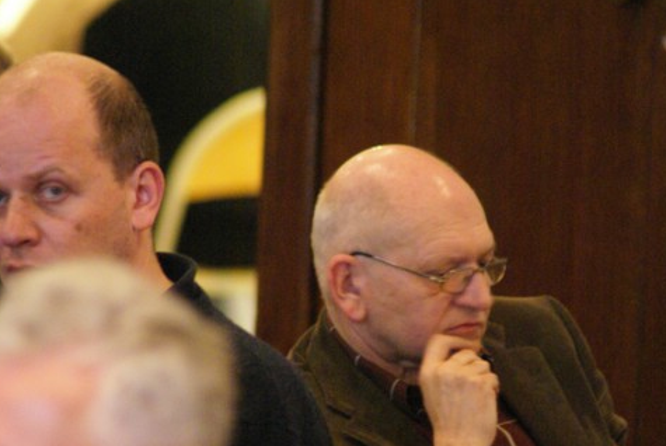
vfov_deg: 2.1
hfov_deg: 3.1
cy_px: 292
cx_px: 425
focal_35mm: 663
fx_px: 12280
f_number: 5.6
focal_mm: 300
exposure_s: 1/6
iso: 1600
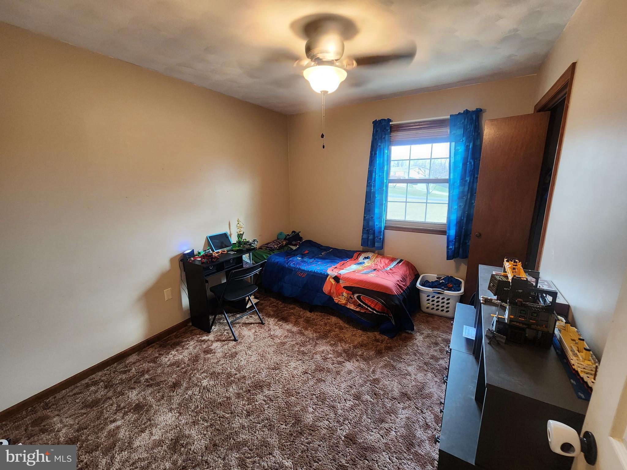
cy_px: 235
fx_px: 235
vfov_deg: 89.9
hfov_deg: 106.2
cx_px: 314
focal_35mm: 13
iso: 400
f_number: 2.2
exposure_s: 1/30
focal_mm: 2.2
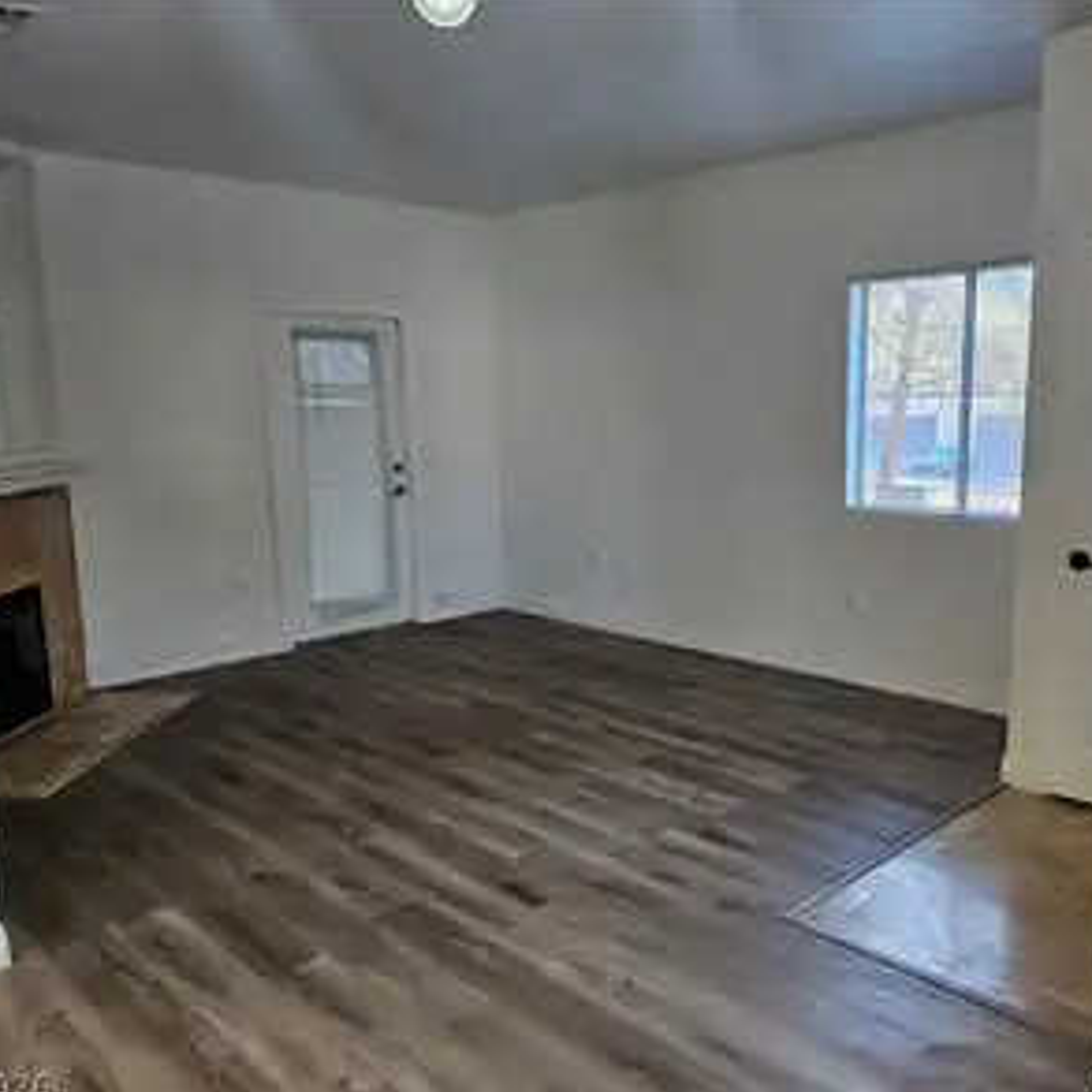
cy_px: 552
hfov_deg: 55.3
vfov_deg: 55.6
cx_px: 637
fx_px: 1035
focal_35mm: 29
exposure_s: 1/120
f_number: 1.8
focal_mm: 5
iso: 250
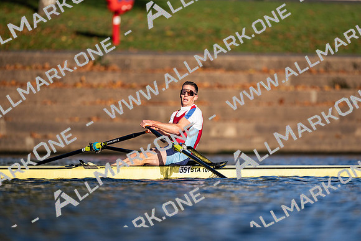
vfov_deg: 2.3
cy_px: 120
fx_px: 6021
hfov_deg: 3.4
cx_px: 180
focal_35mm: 600
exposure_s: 1/2500
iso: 110
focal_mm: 600
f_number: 4
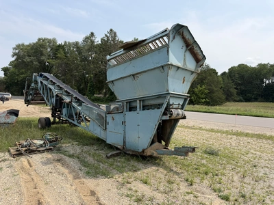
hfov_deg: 71.6
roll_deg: -1.0
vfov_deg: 56.8
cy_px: 102
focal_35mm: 24
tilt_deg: -2.3
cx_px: 137
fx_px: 190
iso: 80
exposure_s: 1/4405
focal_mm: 6.76
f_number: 1.78
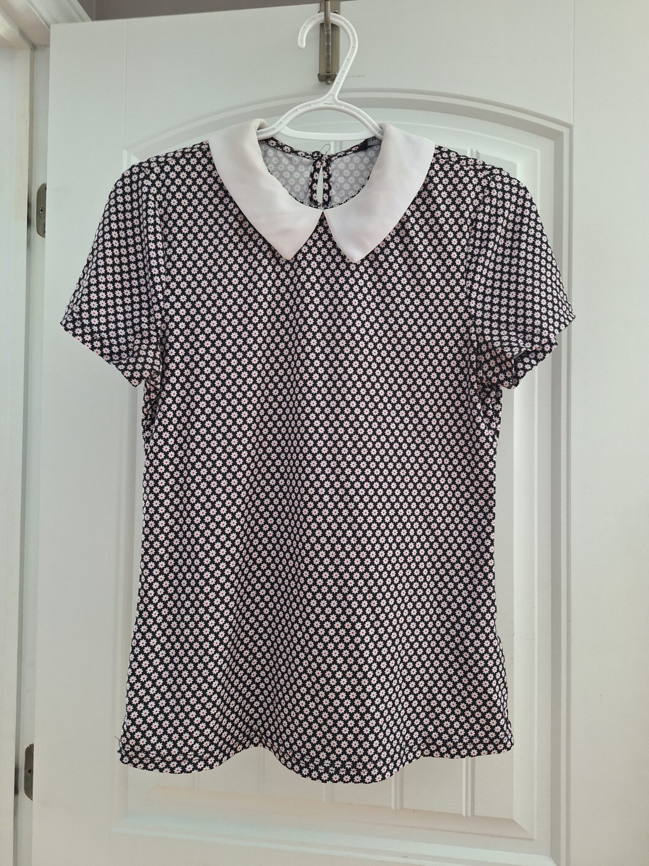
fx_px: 575
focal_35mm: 23
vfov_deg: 73.9
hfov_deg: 58.9
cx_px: 324
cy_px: 433
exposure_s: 1/40
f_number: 1.8
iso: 200
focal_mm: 5.54
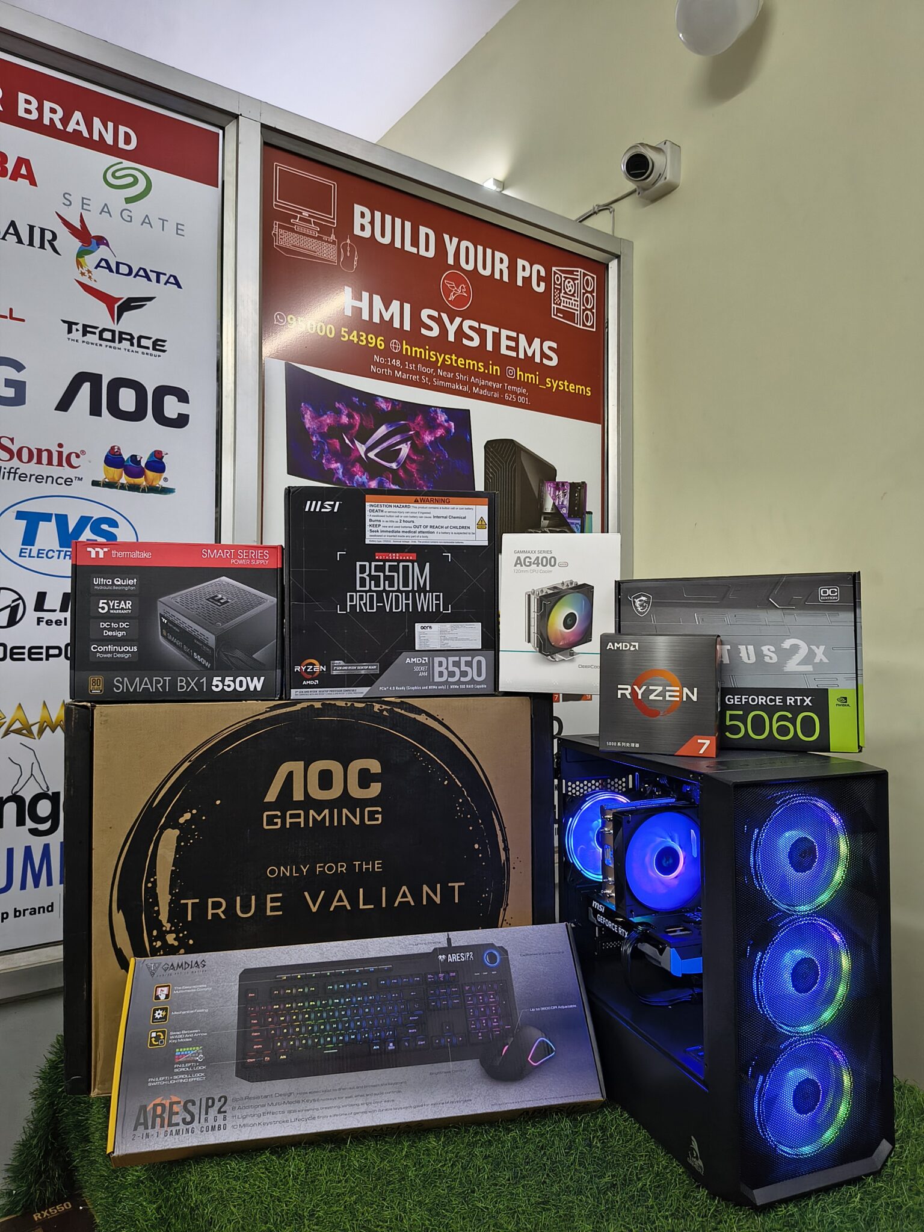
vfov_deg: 73.9
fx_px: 819
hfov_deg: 58.9
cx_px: 462
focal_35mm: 23
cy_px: 616
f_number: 1.8
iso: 691
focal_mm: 5.56
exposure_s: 1/100
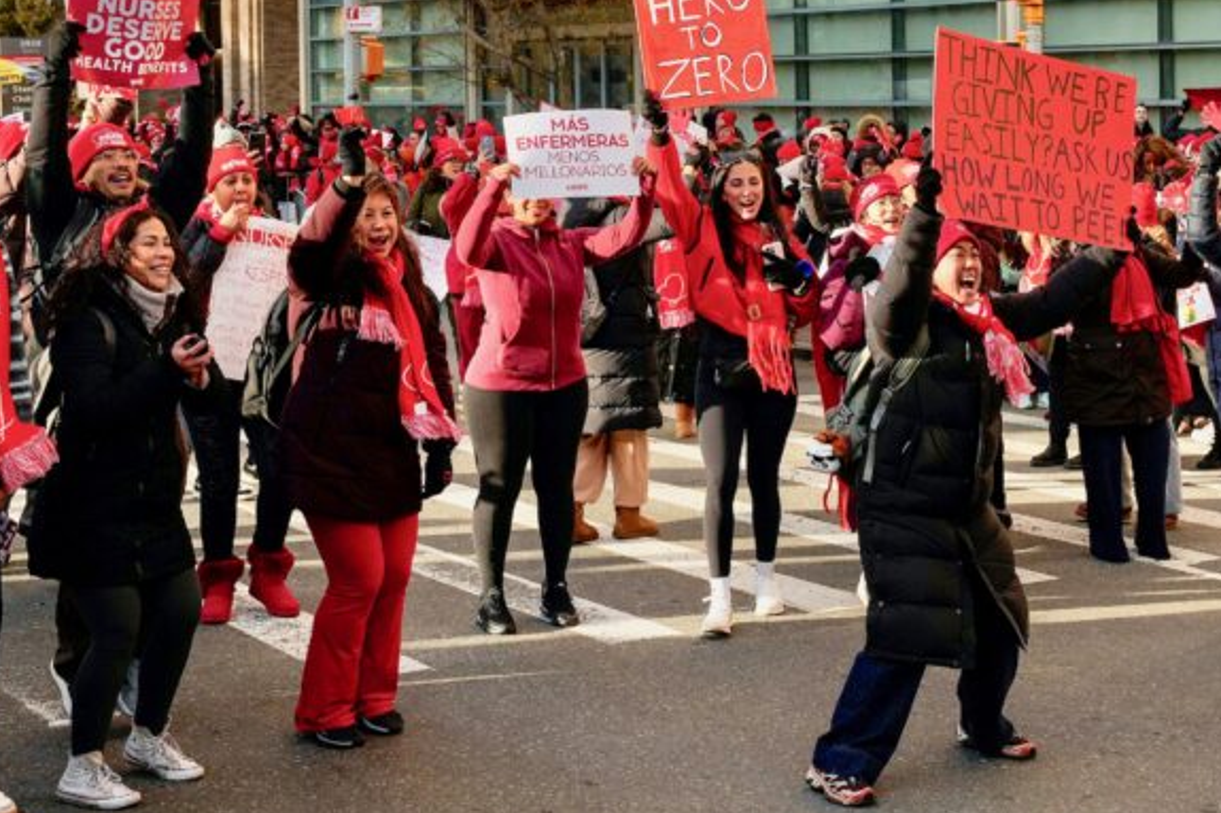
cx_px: 907
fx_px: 2204
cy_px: 52
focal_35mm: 65
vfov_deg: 20.4
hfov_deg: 30.5
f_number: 5.6
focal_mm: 34
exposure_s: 1/1250
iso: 400
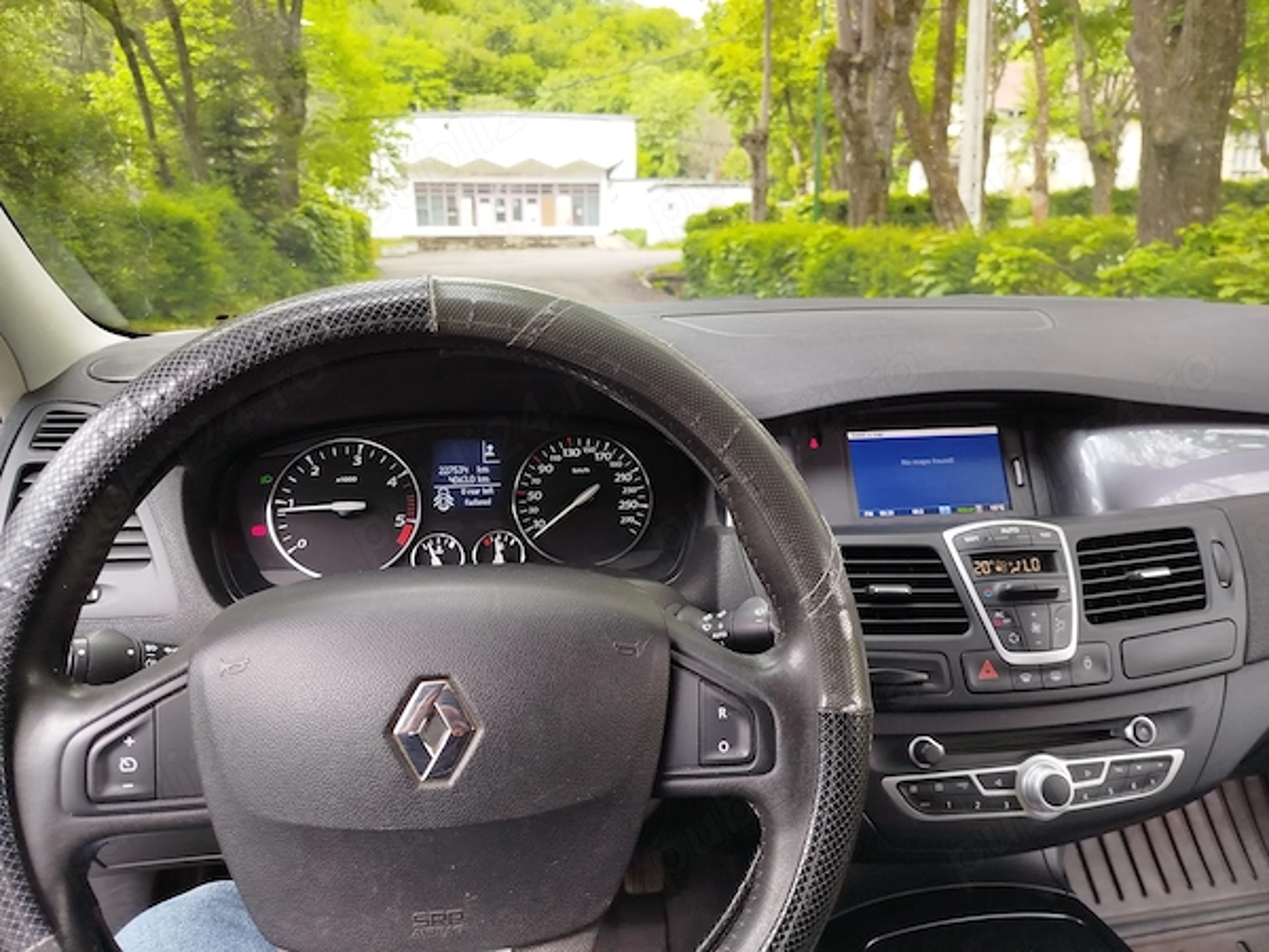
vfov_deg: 56.8
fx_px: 880
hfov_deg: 71.6
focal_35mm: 24
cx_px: 634
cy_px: 476
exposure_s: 1/50
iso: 80
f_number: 1.7
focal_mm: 5.31
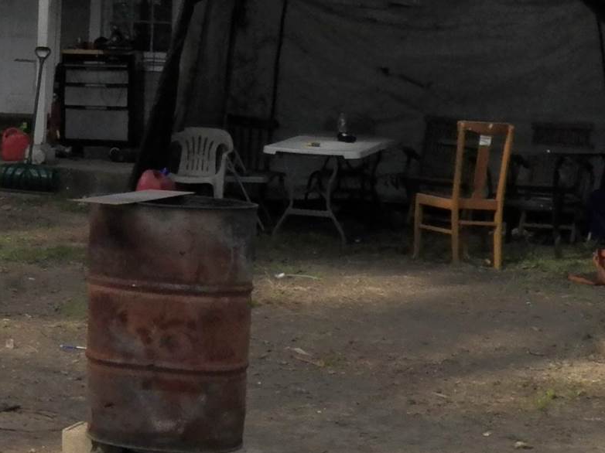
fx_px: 1922
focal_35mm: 110
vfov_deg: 12.6
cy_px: -272
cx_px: -138
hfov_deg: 17.0
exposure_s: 1/1600
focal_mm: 4.9
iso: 125
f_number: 4
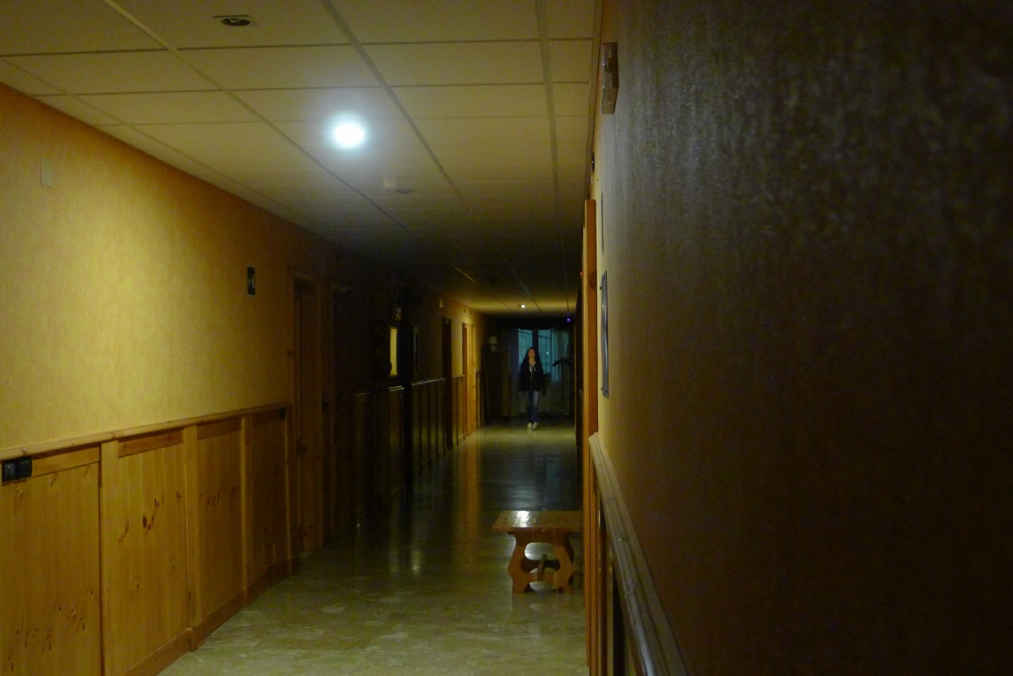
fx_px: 1210
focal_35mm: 43
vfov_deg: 31.2
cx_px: 506
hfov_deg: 45.4
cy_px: 338
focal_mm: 9.2
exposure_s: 1/4
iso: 640
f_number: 2.5
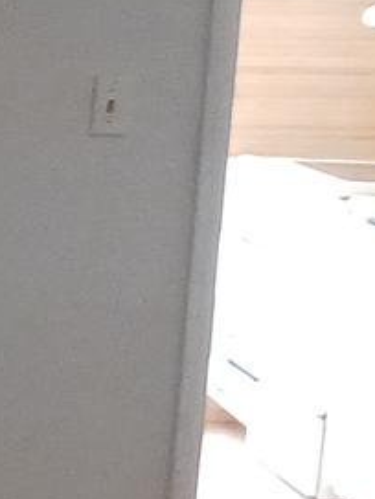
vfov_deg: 9.5
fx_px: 2932
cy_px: 743
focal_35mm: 203
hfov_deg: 6.7
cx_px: -688
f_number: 1.8
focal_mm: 4
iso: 400
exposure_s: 1/25
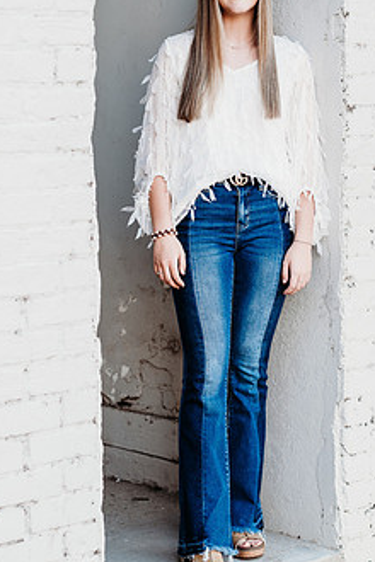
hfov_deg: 11.8
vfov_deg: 17.6
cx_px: 205
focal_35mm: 116
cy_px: 252
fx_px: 1812
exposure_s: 1/200
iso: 200
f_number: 2.8
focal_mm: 85
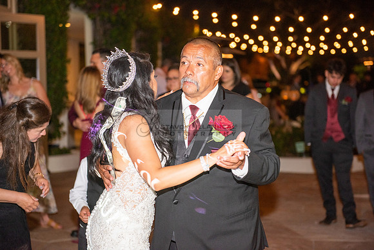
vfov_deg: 19.5
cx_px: 187
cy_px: 125
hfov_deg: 28.8
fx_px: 727
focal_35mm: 70
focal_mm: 70
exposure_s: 1/125
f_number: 2.8
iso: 1250
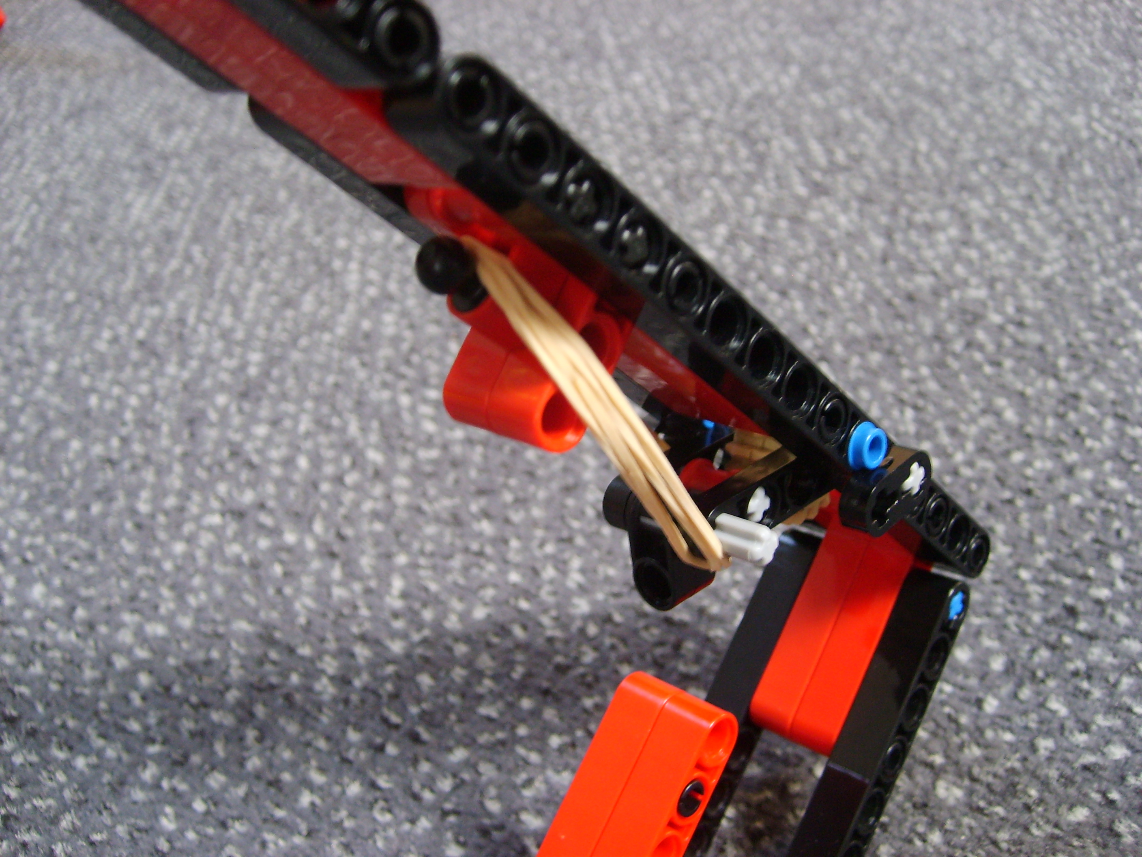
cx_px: 571
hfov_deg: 52.6
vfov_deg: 40.7
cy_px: 428
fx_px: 1155
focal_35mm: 35
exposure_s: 1/15
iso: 139
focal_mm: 5.8
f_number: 2.8
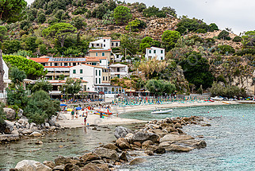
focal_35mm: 63
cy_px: 104
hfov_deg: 31.9
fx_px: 446
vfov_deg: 21.6
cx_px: 123
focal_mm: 35
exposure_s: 1/250
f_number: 5.6
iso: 320
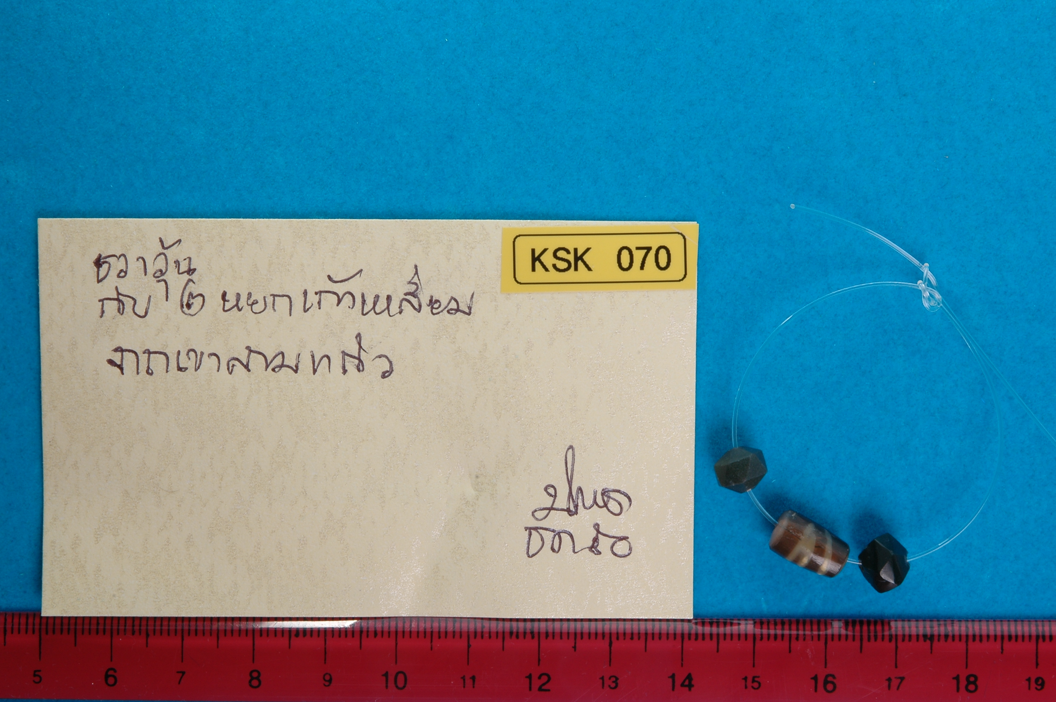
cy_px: 351
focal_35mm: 90
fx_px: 2638
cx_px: 528
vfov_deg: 15.2
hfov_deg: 22.6
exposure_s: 1/60
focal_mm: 60
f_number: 29
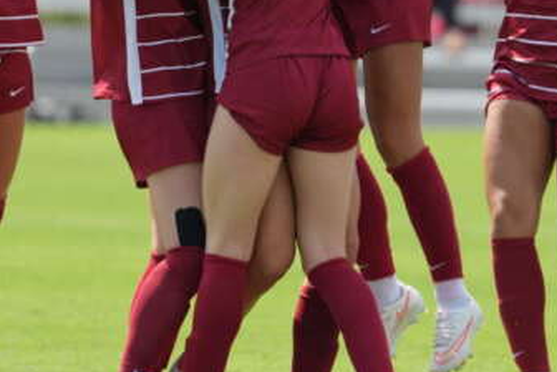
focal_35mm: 913
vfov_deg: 1.5
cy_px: 54
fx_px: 14125
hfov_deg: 2.3
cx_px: 317
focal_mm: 300
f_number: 2.8
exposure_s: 1/3200
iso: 320
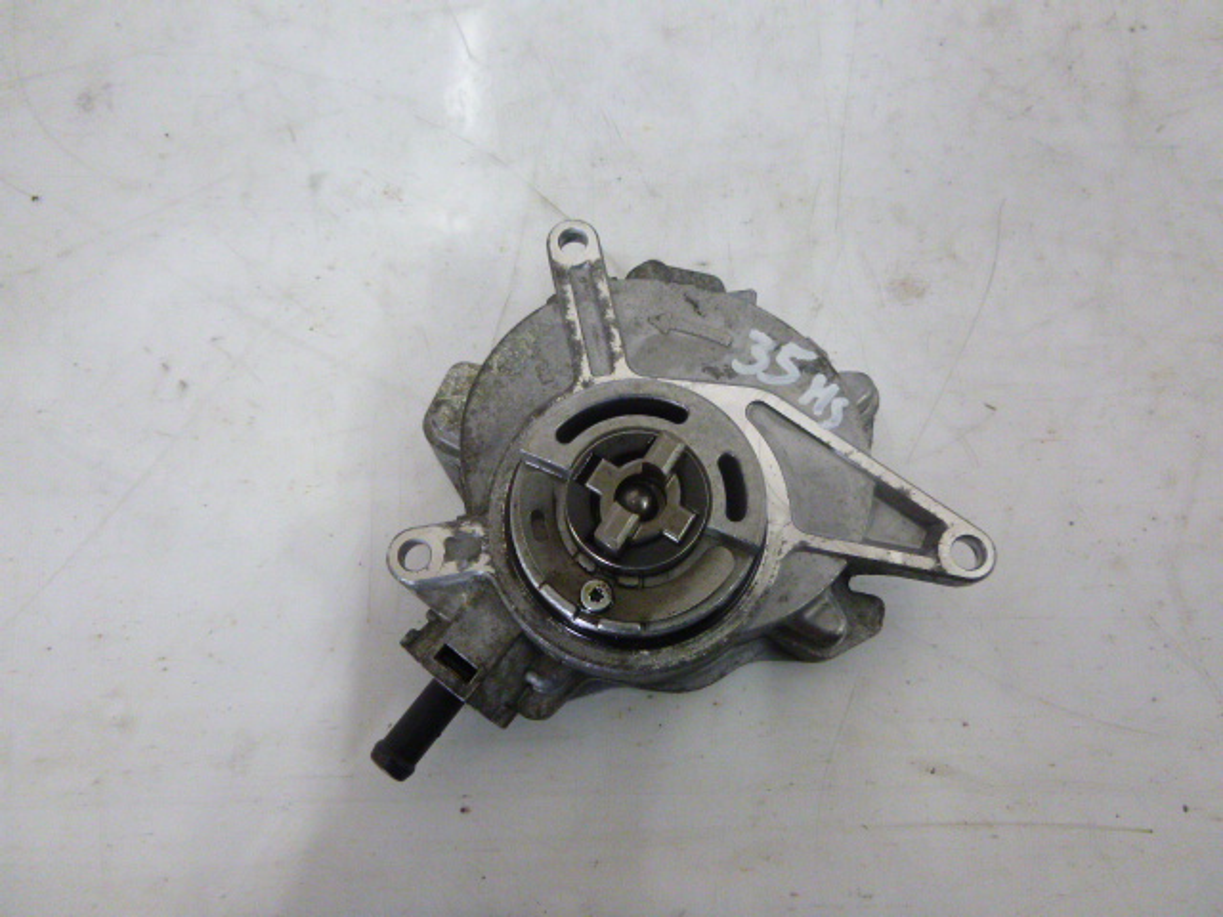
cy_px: 458
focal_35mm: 25
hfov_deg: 69.4
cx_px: 612
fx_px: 883
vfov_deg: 54.9
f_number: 3.9
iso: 400
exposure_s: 1/20
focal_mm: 4.5
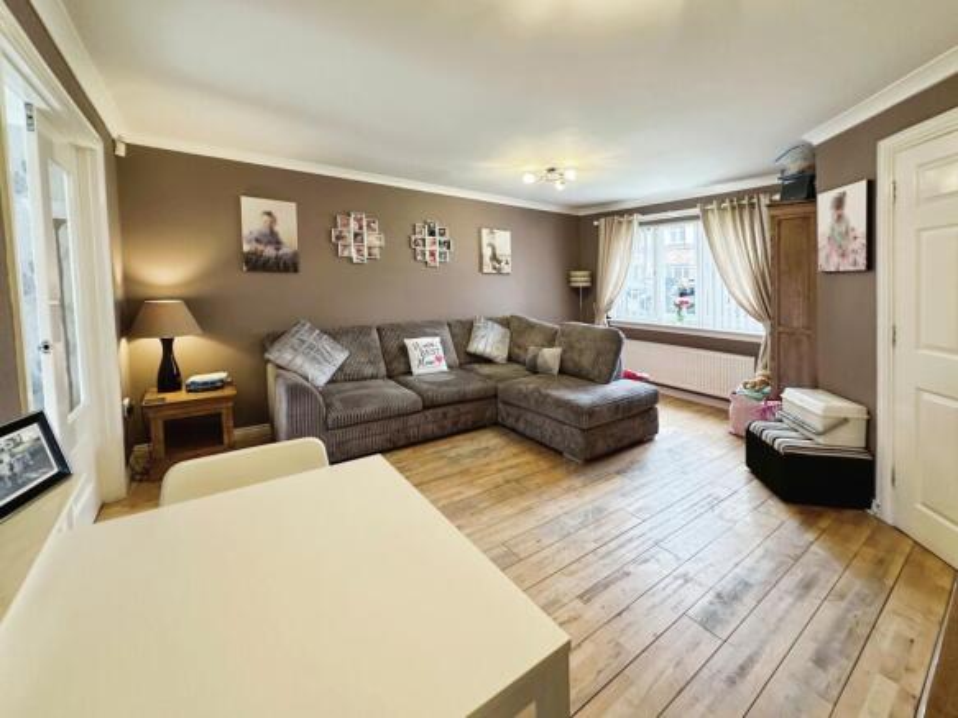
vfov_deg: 85.7
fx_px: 387
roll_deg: -0.5
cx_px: 479
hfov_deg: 102.1
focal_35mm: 14
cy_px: 359
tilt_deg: -5.8
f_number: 2.2
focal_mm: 2.22
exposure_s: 1/50
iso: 200
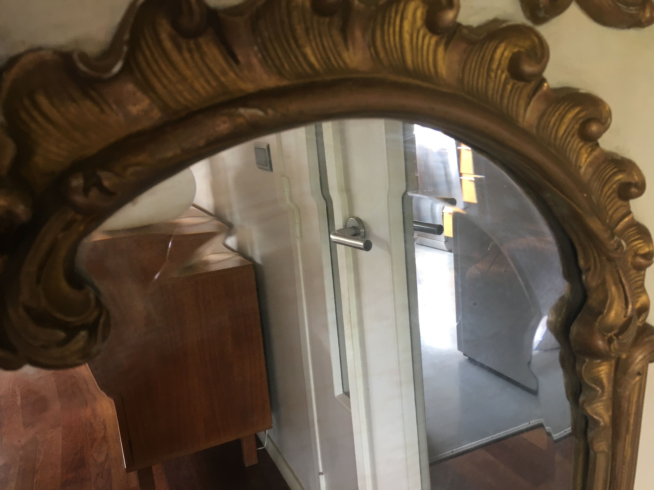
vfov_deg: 48.2
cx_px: 327
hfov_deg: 61.7
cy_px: 245
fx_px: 548
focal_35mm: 29
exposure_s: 1/33
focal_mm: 4.15
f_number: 2.2
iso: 125
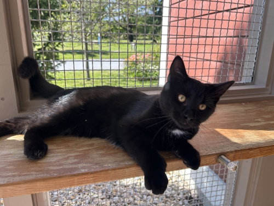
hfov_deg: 67.3
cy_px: 103
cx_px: 137
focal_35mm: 26
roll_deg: -1.2
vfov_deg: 53.1
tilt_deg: -15.5
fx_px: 206
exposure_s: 1/646
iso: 50
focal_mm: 5.7
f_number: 1.5
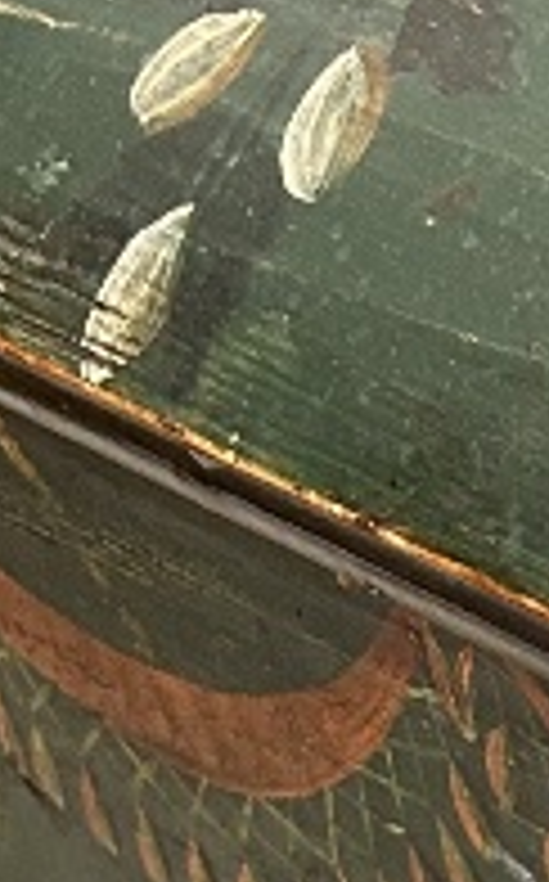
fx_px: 4058
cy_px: 1305
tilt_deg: -34.3
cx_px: 1930
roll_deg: +0.7
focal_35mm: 169
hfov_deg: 6.6
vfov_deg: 11.9
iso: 200
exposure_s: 1/50
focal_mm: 5.7
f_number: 1.5
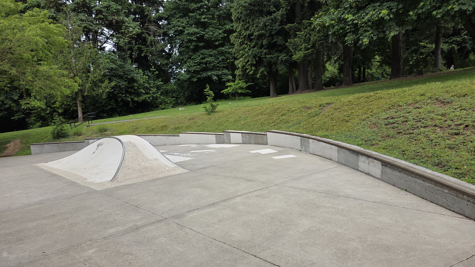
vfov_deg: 44.3
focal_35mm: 26
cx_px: 243
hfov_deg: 71.9
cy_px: 144
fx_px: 327
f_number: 1.7
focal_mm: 6.3
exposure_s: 1/2686
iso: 80
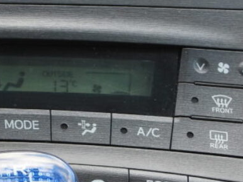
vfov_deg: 5.8
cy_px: 77
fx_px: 1812
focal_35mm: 258
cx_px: -3
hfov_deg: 7.6
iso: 100
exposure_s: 1/60
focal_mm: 12.6
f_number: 3.5
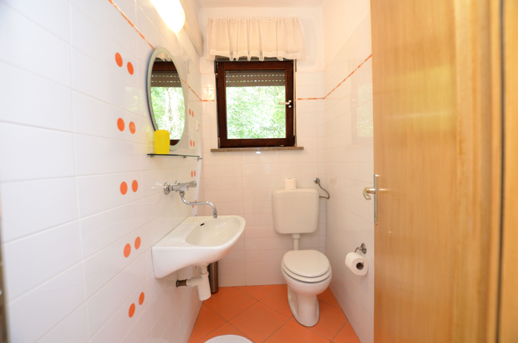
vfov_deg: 77.1
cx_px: 259
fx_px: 215
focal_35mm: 15
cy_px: 172
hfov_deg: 100.5
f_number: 4
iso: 800
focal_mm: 10
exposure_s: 1/60
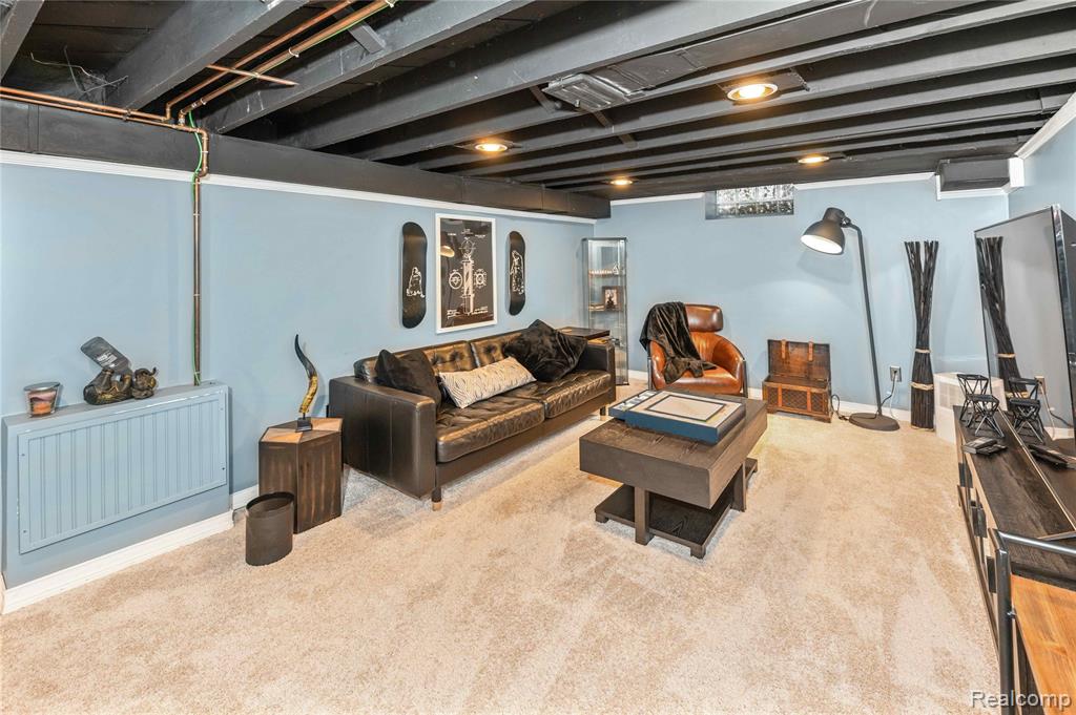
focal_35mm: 14
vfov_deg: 81.1
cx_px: 538
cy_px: 358
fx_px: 418
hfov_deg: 104.3
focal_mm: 14
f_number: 4
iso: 800
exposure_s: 1/60
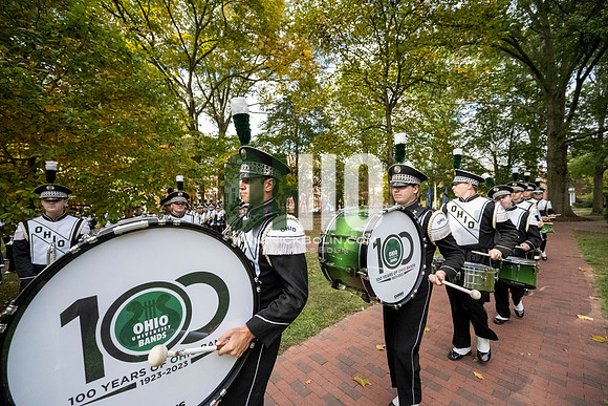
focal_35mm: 14
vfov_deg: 81.2
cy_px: 203
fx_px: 236
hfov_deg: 104.2
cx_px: 304
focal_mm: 14
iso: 6400
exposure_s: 1/8000
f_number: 4
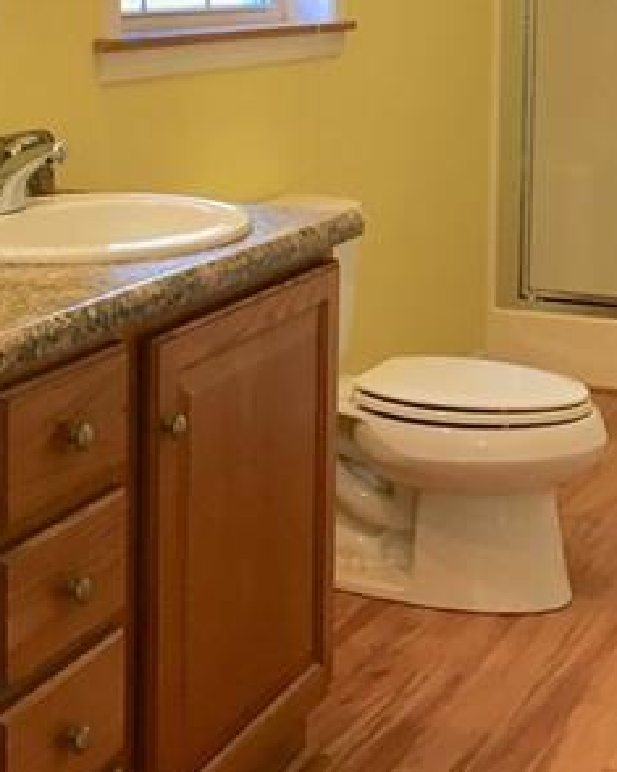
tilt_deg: -5.8
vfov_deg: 25.1
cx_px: 404
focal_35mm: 74
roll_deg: +0.4
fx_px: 1690
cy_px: 118
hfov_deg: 20.6
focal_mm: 4.15
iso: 50
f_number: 2.2
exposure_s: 1/30
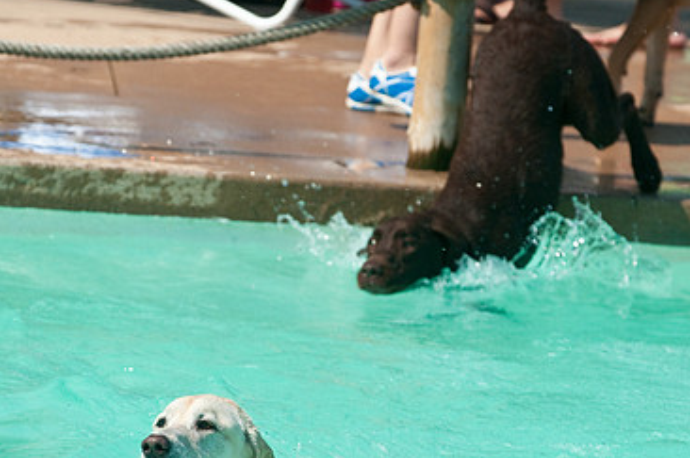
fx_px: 7959
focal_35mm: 416
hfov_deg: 5.0
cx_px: 304
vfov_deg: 3.3
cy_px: 293
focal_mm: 175
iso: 400
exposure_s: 1/640
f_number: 5.6
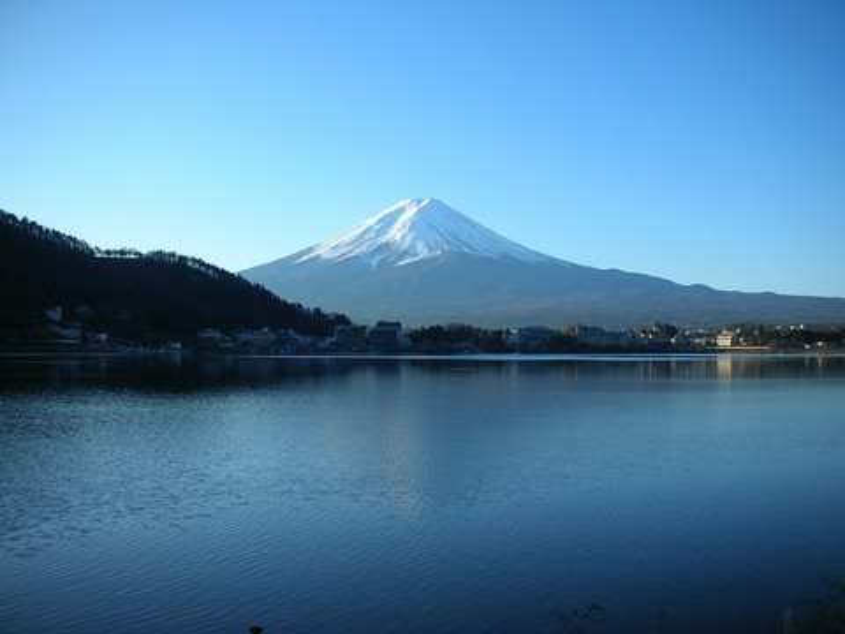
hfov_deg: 52.6
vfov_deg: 40.7
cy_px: 317
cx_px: 422
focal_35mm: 35
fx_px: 854
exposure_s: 1/57.2
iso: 50
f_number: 8.5
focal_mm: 5.8
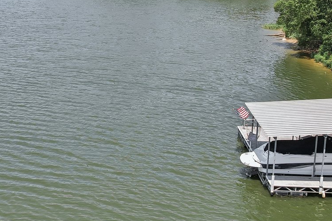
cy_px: 47
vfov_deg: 22.4
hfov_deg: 32.6
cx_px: 71
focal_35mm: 60
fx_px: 553
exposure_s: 1/1500
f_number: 2.8
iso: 100
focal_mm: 8.4
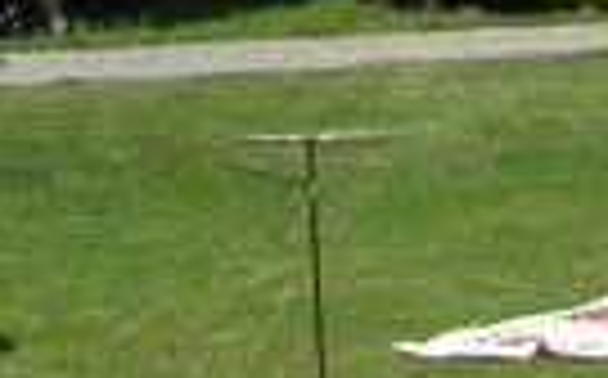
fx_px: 3161
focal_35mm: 191
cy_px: -153
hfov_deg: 10.1
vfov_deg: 6.8
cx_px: 1221
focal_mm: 5.8
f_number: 5.6
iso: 50
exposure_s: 1/302
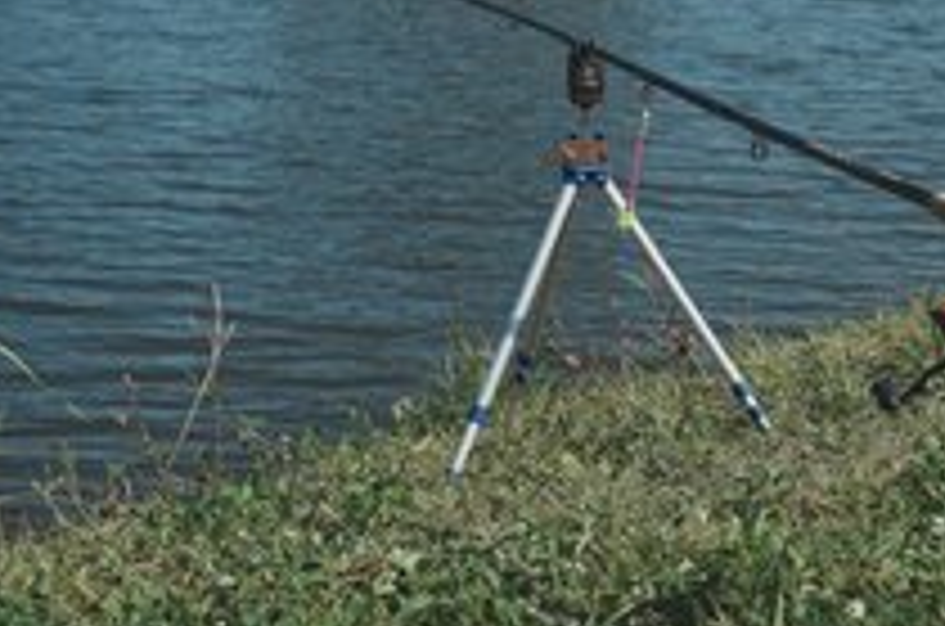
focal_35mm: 84
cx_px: 788
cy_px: 234
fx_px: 2200
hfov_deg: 23.8
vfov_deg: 16.2
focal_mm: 44
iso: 100
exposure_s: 1/2000
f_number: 5
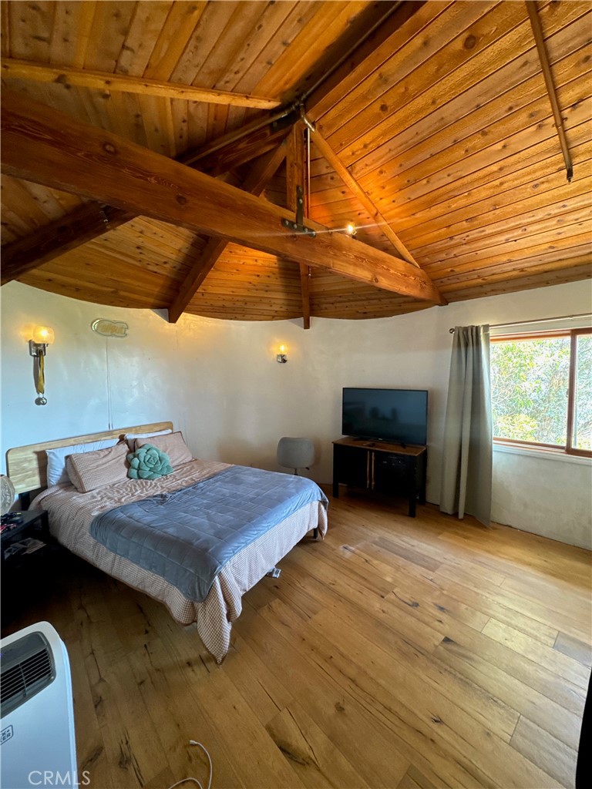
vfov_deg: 102.1
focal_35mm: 14
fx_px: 319
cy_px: 394
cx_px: 296
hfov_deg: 85.7
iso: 400
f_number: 2.2
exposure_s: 1/60
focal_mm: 2.22
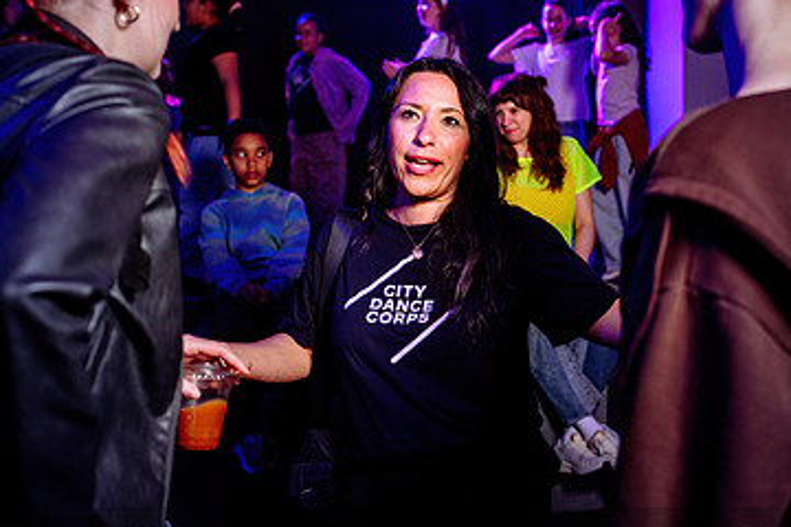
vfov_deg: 27.0
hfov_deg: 39.6
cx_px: 426
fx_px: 1099
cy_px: 280
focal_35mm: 50
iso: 800
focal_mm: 31
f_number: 2.5
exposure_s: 1/100
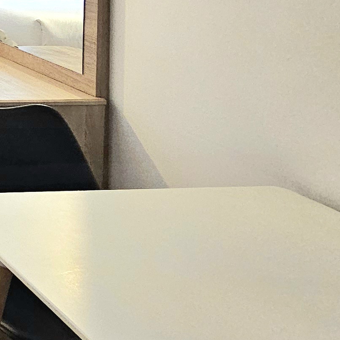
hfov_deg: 18.5
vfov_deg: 25.7
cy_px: -104
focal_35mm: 57
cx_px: -351
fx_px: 633
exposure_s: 1/60.2
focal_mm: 2.2
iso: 200
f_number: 2.2
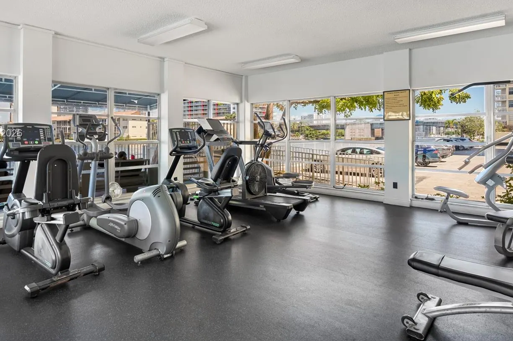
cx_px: 228
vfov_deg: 58.9
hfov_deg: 80.9
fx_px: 299
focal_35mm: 21
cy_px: 134
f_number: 8
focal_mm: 16
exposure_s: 1/20
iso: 100
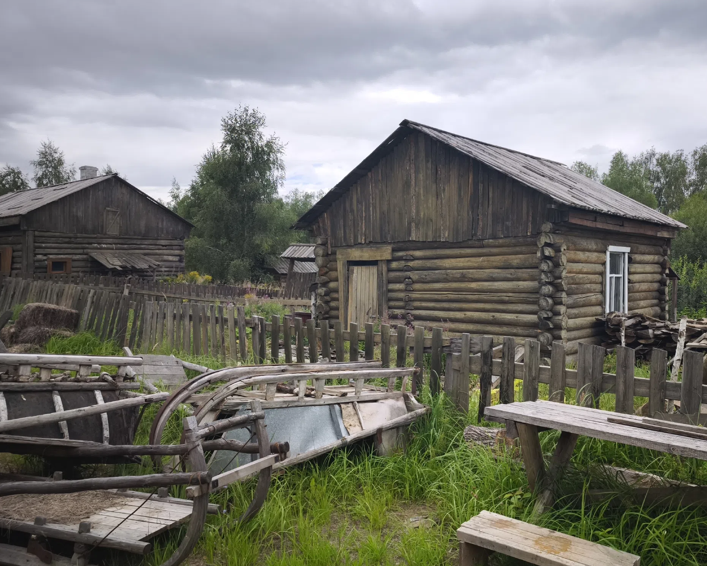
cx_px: 450
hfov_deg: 59.5
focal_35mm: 29
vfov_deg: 50.0
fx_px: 607
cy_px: 279
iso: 50
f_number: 1.6
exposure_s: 1/1268
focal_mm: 6.57
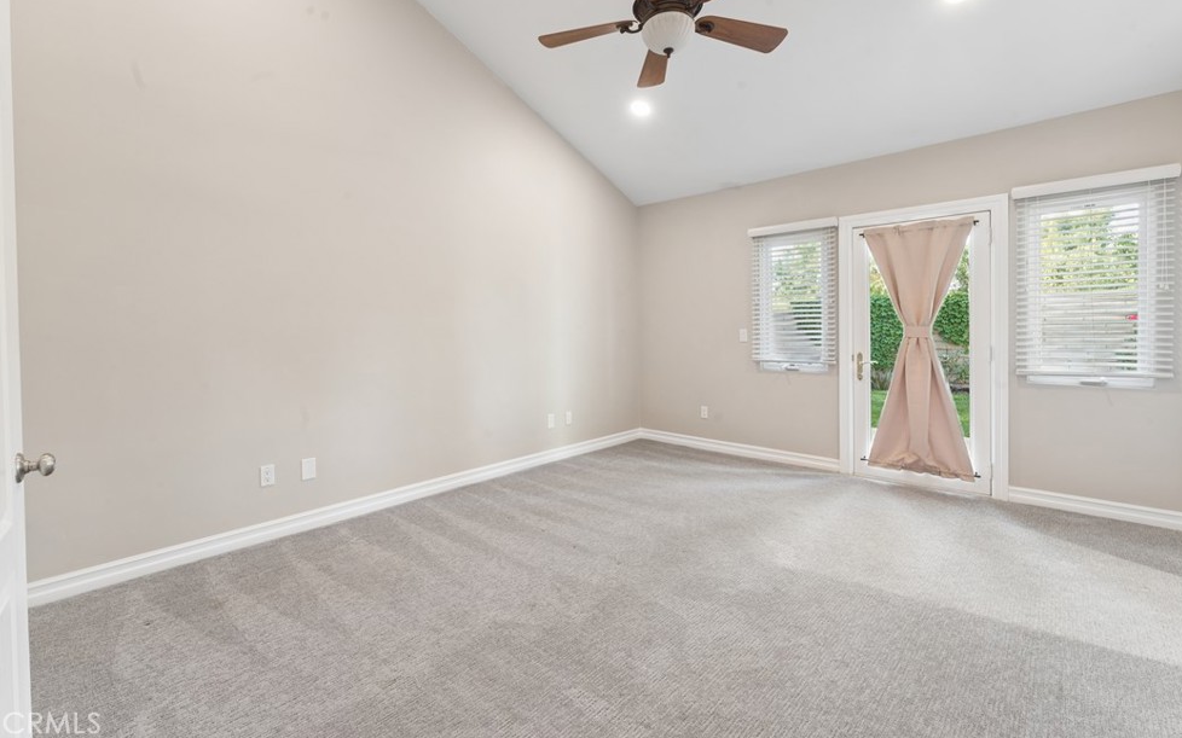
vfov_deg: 71.0
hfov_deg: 97.8
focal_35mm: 16
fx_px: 515
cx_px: 590
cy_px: 329
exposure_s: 1
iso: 100
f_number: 13
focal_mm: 15
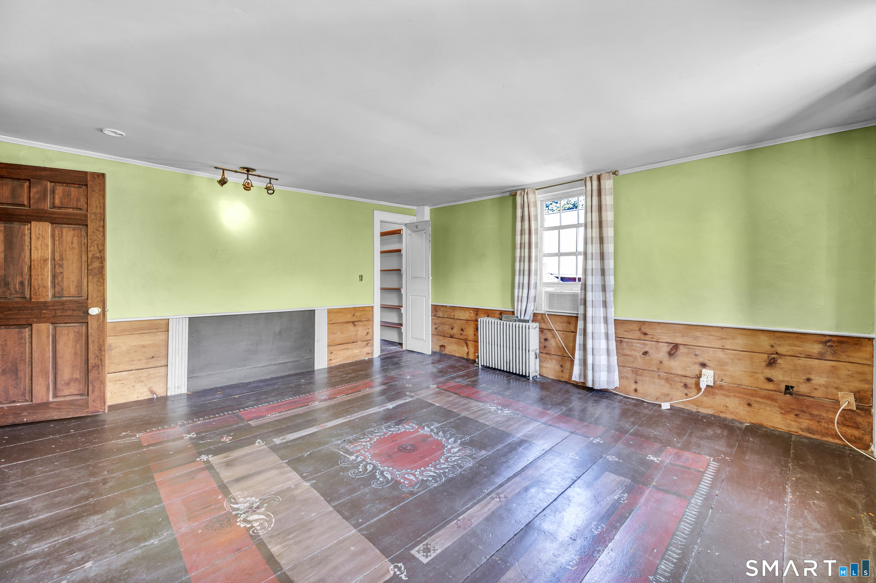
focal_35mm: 14
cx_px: 438
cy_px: 292
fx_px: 340
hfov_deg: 104.3
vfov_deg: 81.1
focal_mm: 14
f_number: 7.1
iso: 320
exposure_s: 1/8
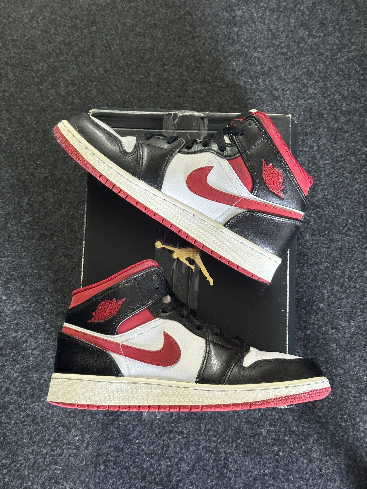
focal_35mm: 48
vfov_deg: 39.7
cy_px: 244
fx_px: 679
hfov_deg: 30.3
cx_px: 184
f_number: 1.78
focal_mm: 6.86
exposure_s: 1/33
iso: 200
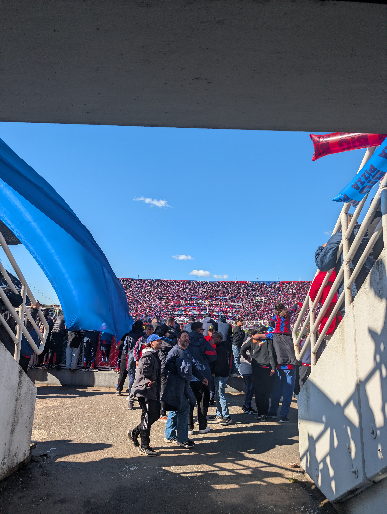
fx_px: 357
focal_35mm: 24
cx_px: 194
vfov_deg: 71.5
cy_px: 257
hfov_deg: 56.9
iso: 22
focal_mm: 6.9
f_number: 1.68
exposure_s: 1/1517
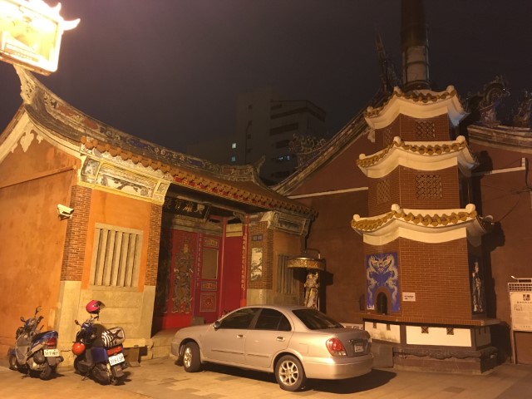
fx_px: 446
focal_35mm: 29
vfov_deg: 48.2
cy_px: 200
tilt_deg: +11.5
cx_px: 266
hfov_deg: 61.7
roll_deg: -0.5
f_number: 2.2
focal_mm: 4.15
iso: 250
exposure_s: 1/15
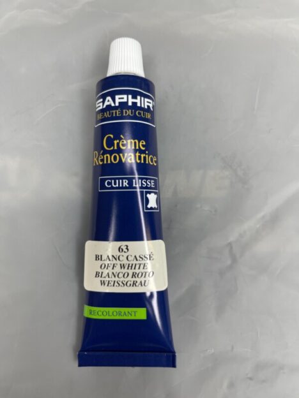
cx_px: 150
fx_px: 288
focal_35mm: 25
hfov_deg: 54.9
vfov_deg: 69.4
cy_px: 199
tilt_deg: -84.4
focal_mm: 5.1
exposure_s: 1/100
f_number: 1.6
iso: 40
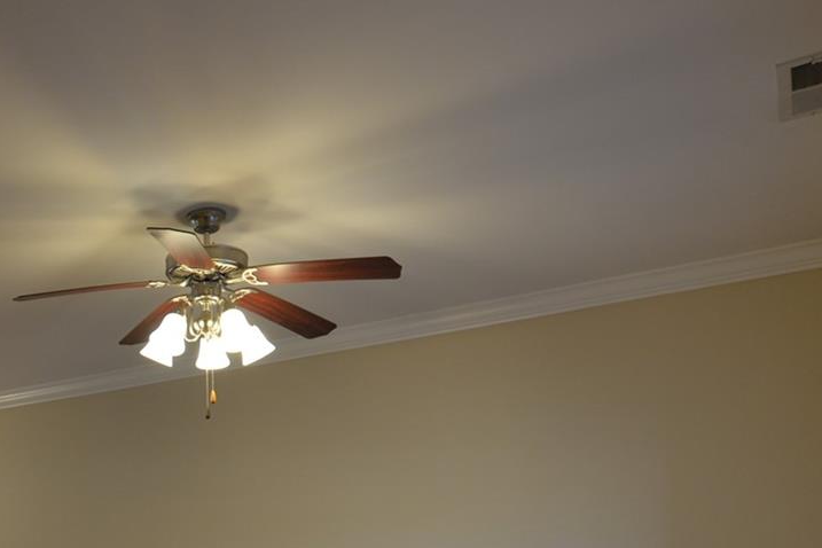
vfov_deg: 30.7
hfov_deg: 44.7
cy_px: 562
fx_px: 913
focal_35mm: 40
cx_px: 107
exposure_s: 1/60
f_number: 4
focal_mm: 14
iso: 450
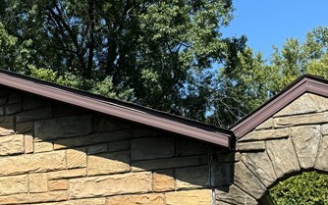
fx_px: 697
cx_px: -49
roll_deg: +0.7
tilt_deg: +1.1
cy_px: 260
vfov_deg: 16.0
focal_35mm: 78
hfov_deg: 24.4
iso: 80
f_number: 1.78
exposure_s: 1/2710
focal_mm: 6.76
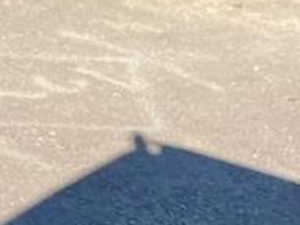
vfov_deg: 7.9
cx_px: -675
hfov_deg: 9.0
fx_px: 1447
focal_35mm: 167
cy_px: 634
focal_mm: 5.1
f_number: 1.6
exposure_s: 1/780
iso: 32
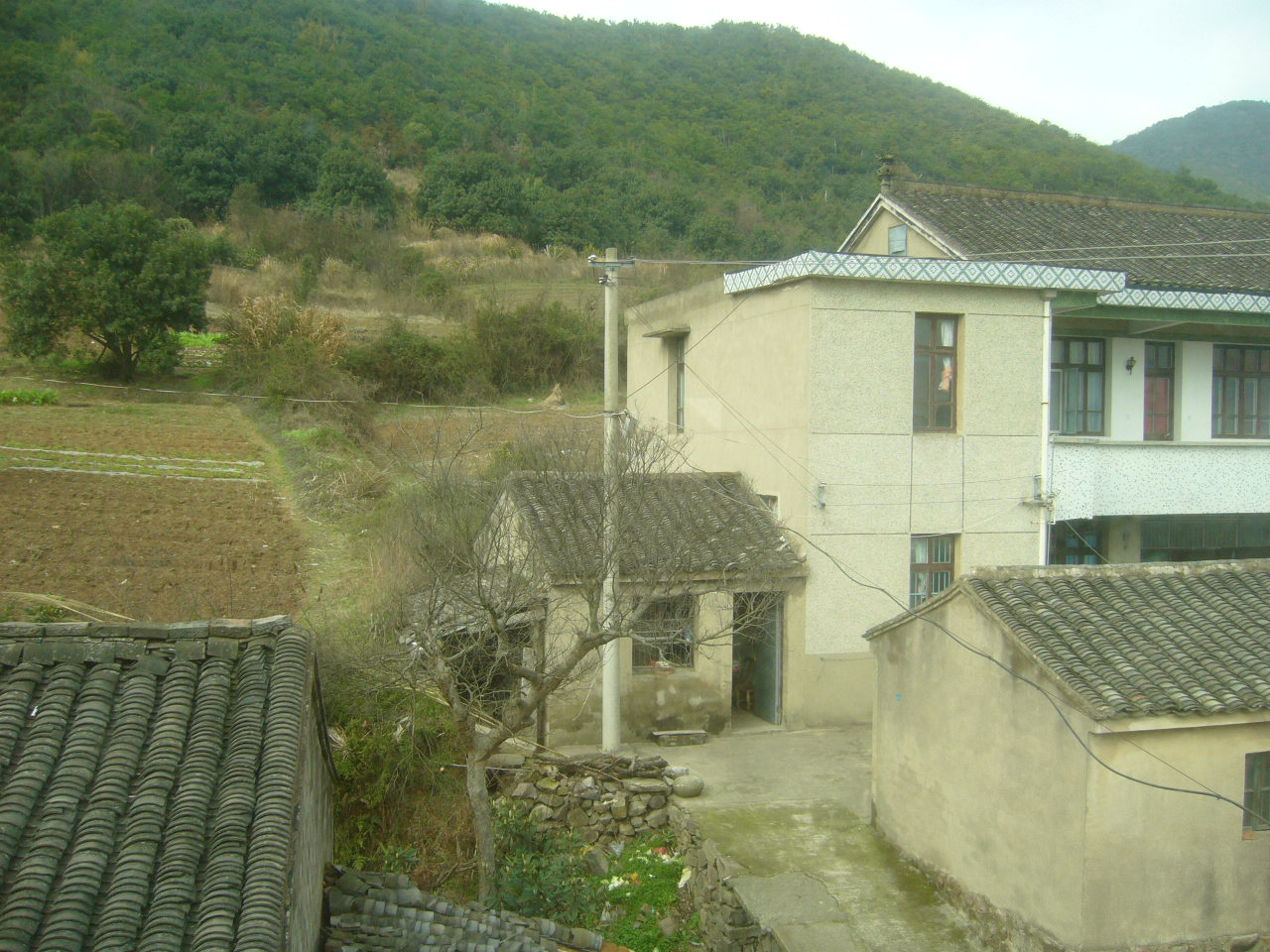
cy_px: 476
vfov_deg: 40.7
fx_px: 1284
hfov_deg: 52.6
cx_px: 635
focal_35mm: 35
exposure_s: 1/250
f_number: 2.8
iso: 80
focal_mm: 5.8
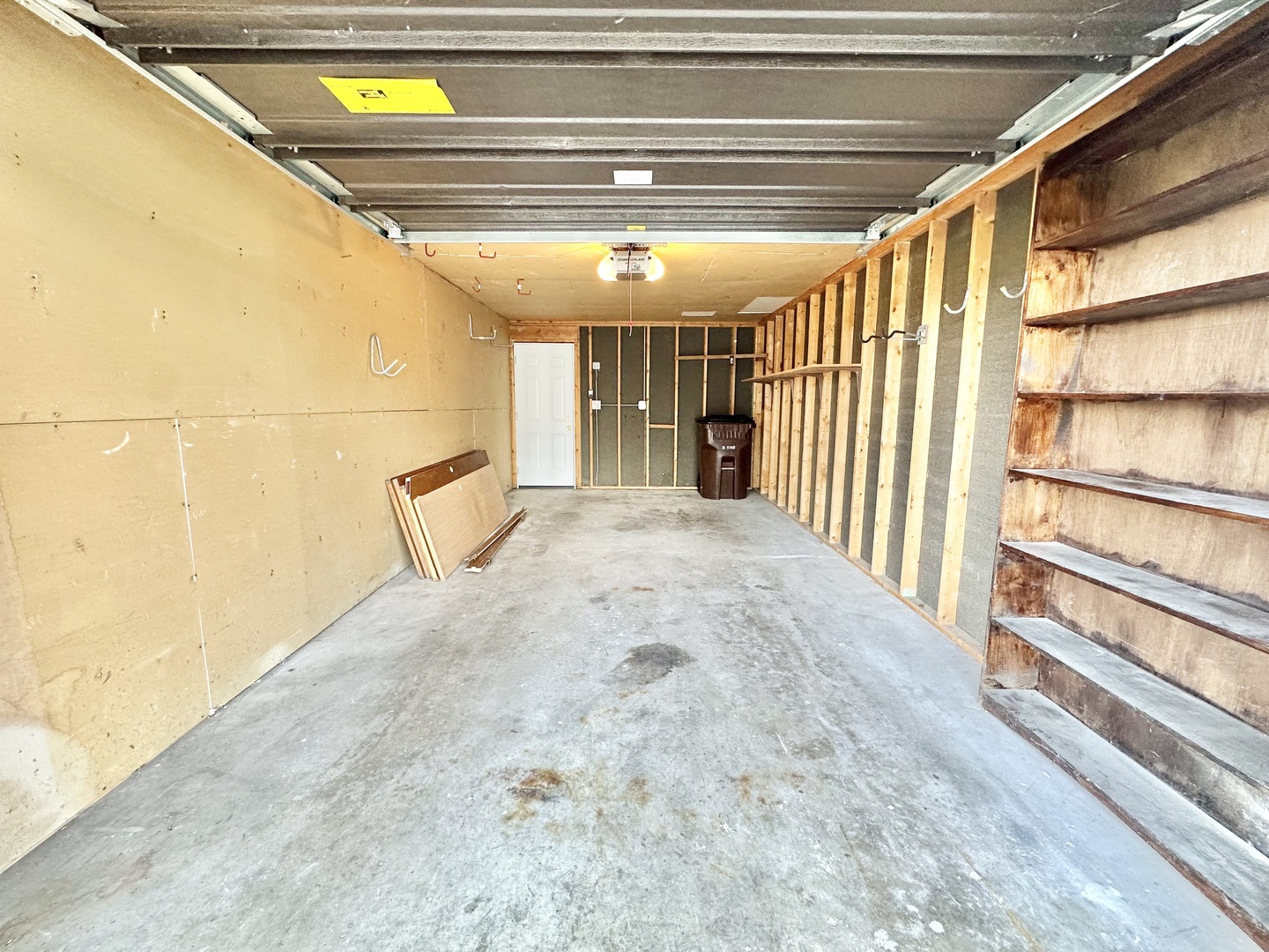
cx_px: 634
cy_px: 476
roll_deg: -0.5
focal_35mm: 14
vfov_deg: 85.7
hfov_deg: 102.1
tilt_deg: -8.6
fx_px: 513
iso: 200
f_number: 2.2
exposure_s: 1/120
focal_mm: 2.22
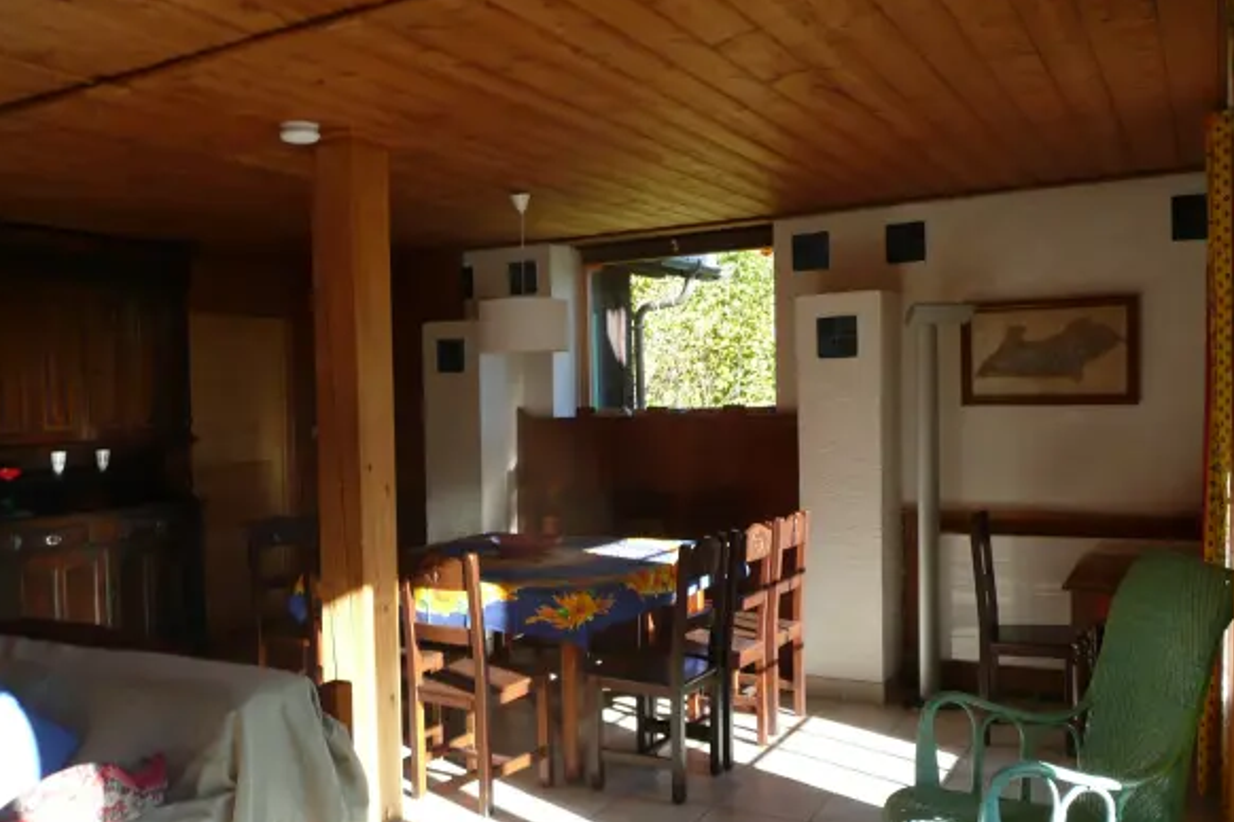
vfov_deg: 43.6
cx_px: 611
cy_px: 432
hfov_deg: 61.9
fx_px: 1028
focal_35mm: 30
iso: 100
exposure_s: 1/80
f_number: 3.3
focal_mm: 4.6
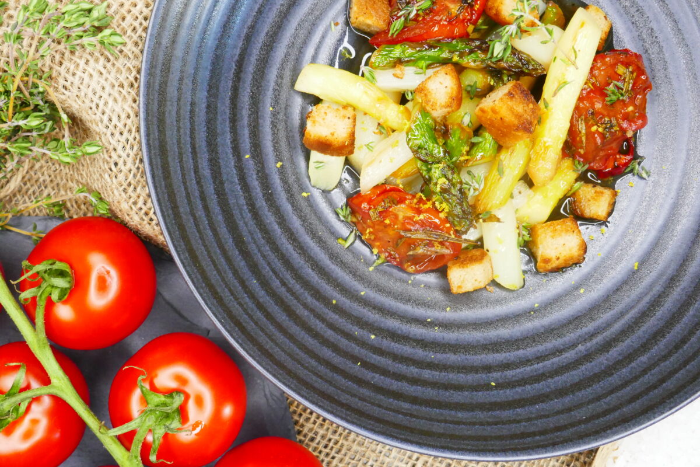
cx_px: 350
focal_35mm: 40
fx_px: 778
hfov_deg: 48.5
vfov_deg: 33.4
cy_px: 234
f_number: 8
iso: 1600
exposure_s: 1/10
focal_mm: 14.5
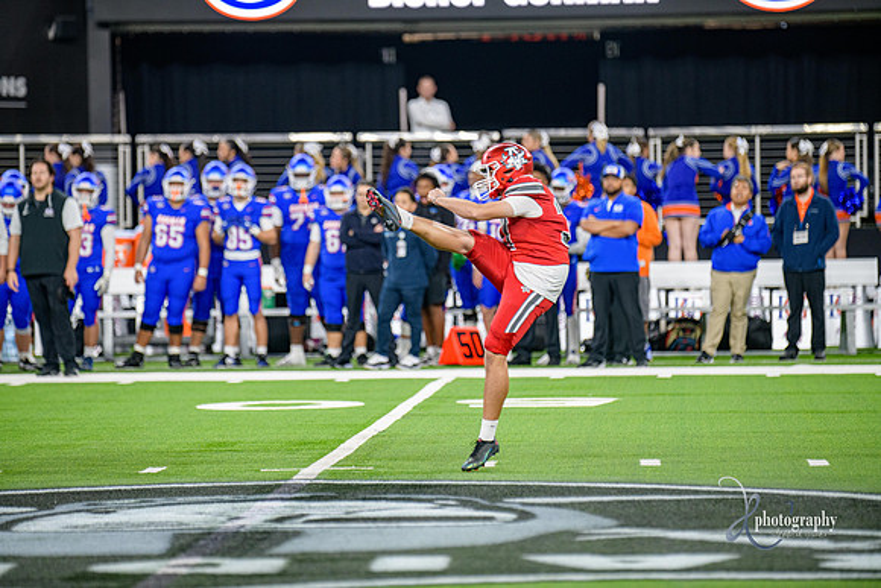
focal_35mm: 250
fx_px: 6119
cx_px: 440
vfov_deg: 5.5
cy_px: 294
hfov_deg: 8.2
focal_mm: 250
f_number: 2.8
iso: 1000
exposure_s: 1/400
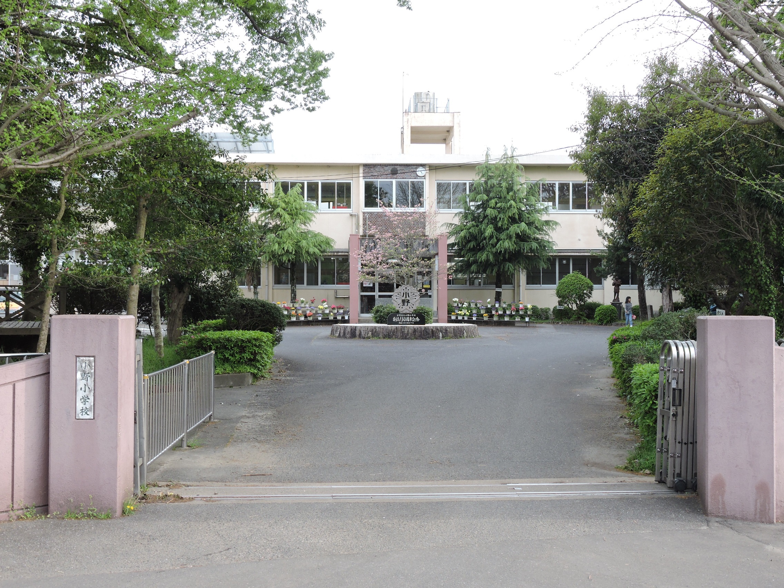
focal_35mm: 40
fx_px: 906
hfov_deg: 46.8
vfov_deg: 36.0
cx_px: 392
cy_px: 294
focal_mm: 7.2
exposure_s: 1/80
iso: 100
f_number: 3.8
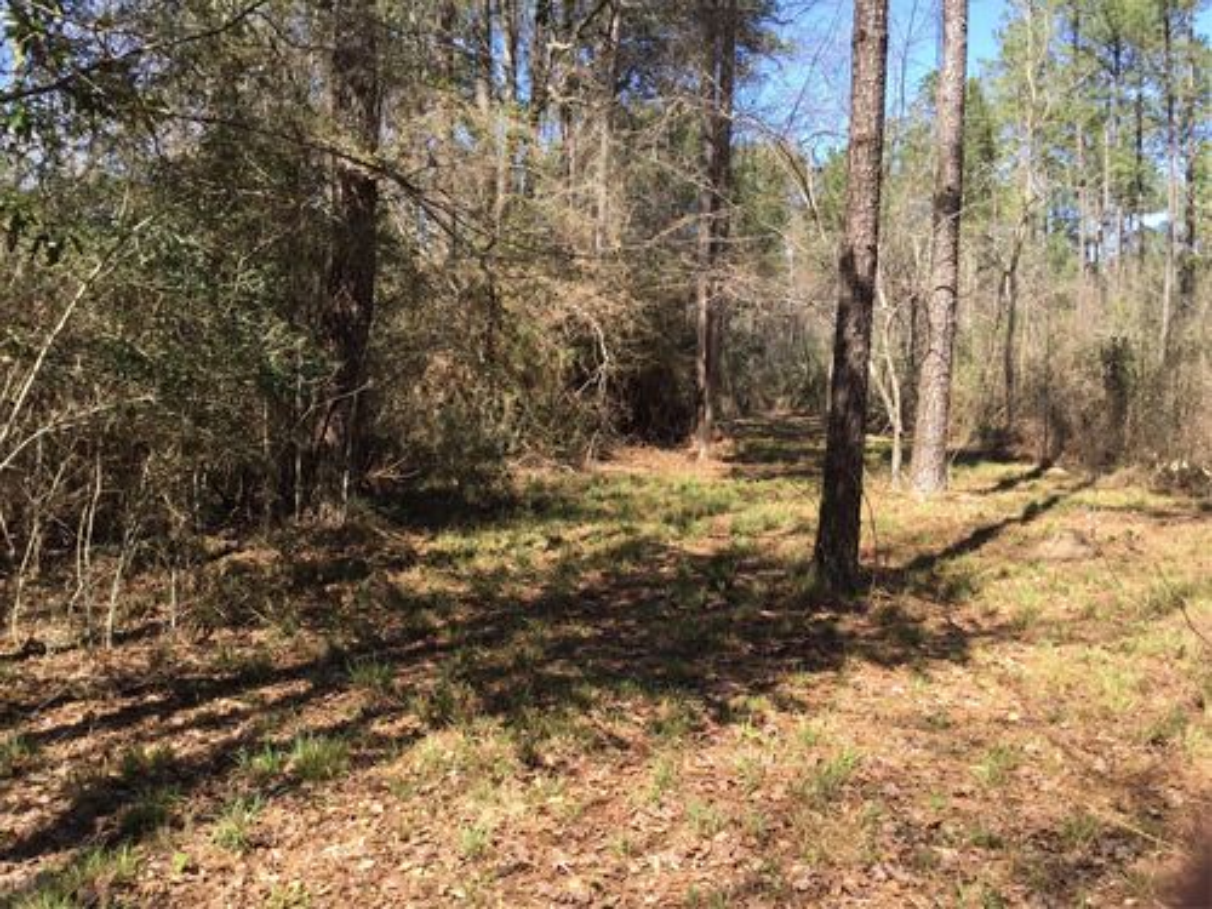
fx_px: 1085
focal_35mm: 31
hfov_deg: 58.4
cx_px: 606
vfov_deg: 45.4
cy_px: 454
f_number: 2.4
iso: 25
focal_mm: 3.3
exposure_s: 1/345
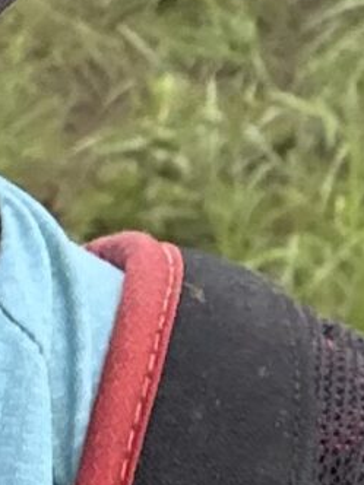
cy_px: -162
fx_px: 3239
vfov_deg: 8.4
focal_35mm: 231
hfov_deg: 6.4
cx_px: 88
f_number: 1.9
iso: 32
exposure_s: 1/312
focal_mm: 2.71
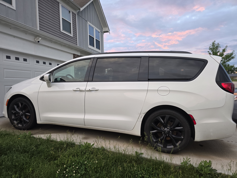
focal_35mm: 23
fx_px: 157
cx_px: 118
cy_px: 89
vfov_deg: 58.9
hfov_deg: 73.9
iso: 160
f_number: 1.7
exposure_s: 1/120
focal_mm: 6.3
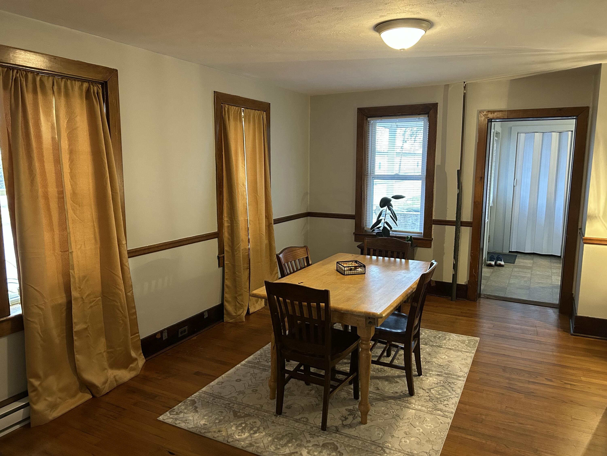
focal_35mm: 26
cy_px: 228
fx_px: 456
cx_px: 304
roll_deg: +0.3
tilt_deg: -8.9
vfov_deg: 53.1
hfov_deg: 67.3
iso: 500
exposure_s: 1/60
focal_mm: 5.7
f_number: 1.5
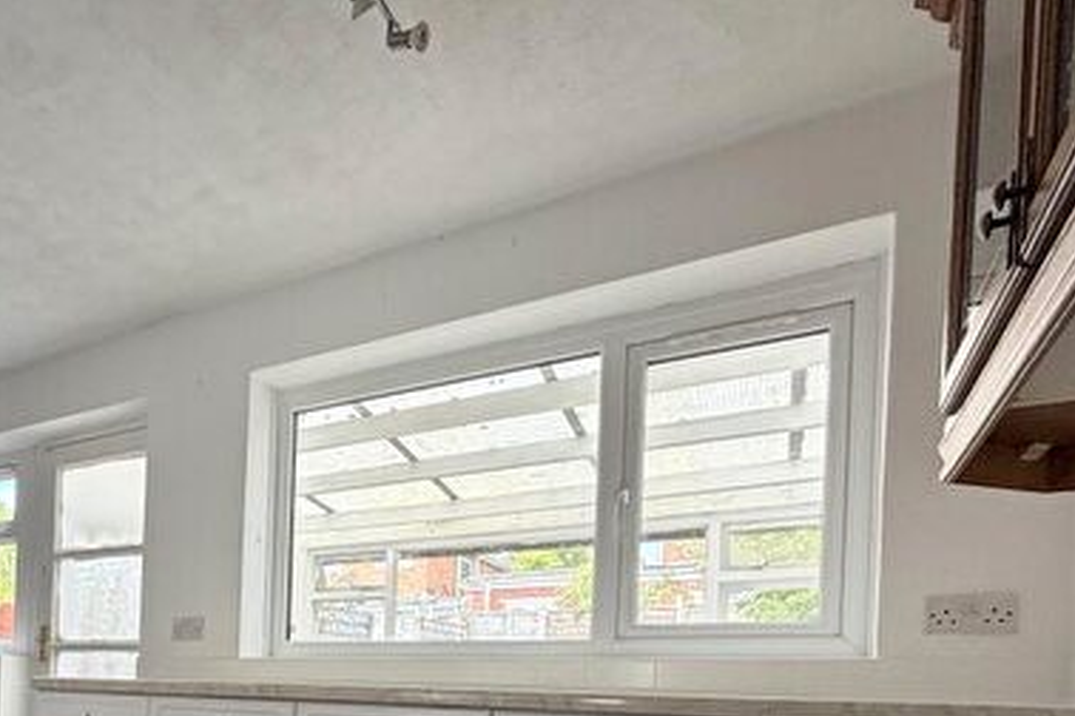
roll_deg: -1.8
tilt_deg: +0.0
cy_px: 698
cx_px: 210
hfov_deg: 61.6
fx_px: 806
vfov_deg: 42.2
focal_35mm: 27
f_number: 2.2
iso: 160
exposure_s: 1/121
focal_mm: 2.22
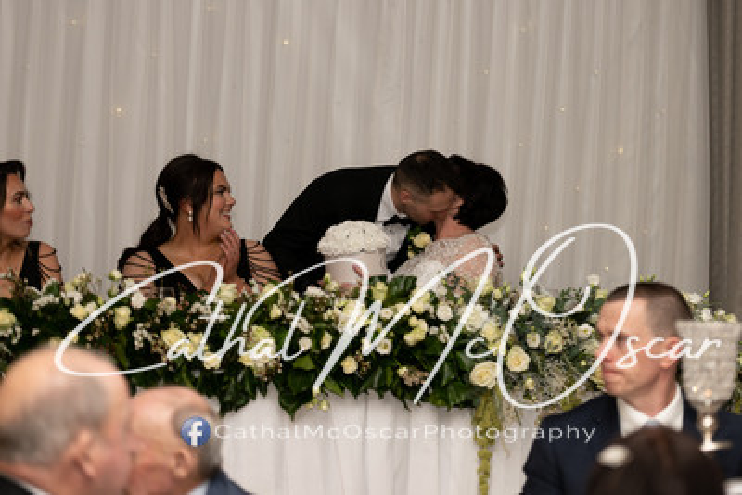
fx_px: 2330
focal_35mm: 113
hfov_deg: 18.1
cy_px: 201
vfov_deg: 12.1
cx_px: 441
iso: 400
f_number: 2.8
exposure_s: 1/200
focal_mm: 95
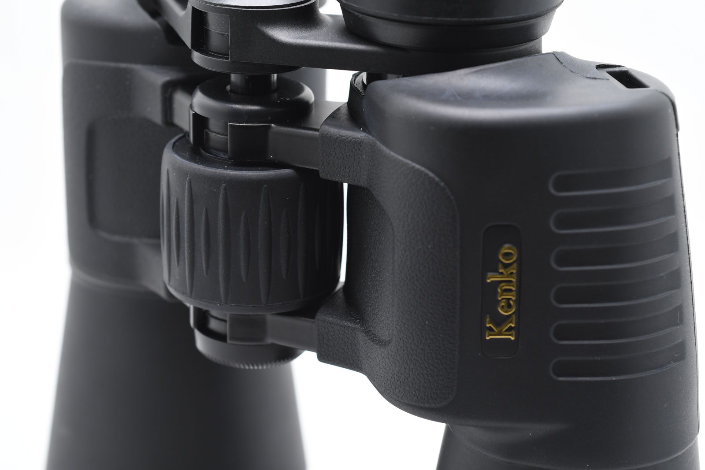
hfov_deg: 22.6
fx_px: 1763
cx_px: 352
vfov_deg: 15.2
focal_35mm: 90
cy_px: 235
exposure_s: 1/50
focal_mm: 60
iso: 200
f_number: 8
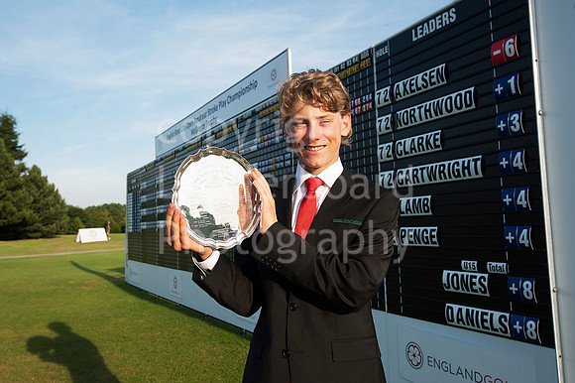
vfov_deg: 42.3
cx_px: 288
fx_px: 495
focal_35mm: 31
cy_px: 192
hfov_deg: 60.3
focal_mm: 31
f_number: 8
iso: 400
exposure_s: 1/640
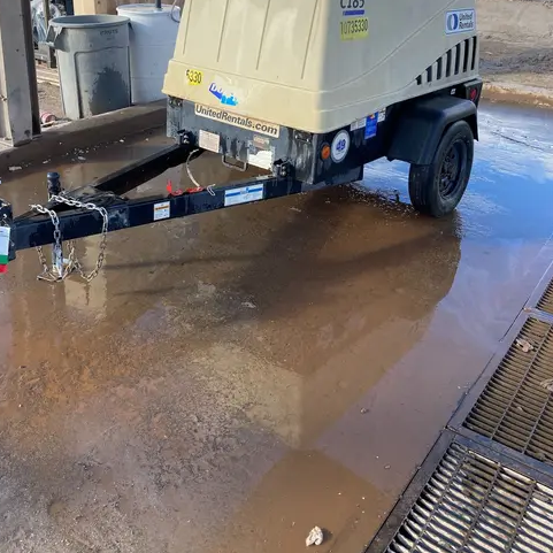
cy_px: 148
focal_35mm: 35
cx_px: 244
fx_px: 633
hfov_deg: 47.1
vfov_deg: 45.8
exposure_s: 1/767
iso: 32
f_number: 1.8
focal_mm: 4.25
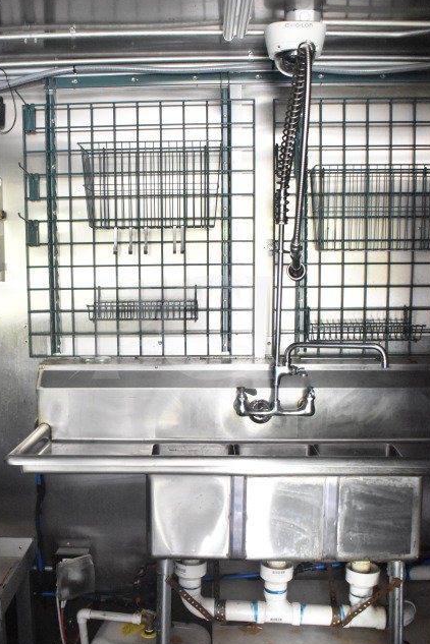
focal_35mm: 39
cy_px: 357
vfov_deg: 49.5
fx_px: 699
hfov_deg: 34.1
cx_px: 182
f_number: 4.5
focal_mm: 18
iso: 6400
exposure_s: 1/80
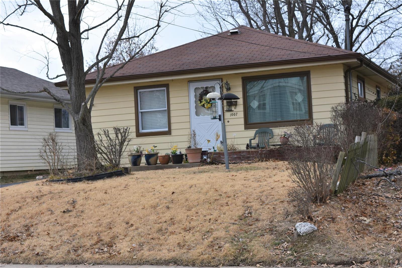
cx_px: 201
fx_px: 770
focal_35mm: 69
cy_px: 134
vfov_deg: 19.7
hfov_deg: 29.2
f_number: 8
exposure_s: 1/500
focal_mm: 46
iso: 250
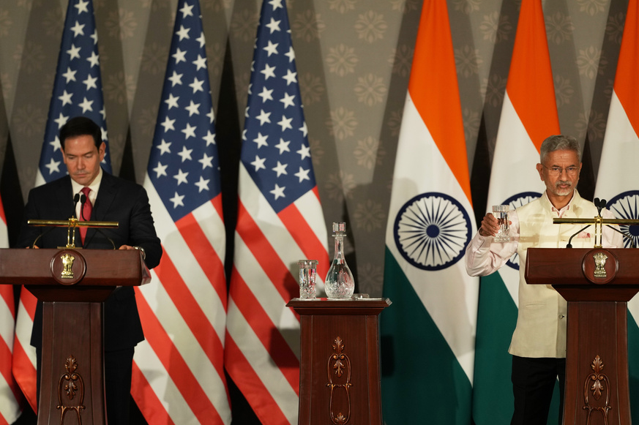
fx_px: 6244
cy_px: 236
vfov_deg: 3.9
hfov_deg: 5.9
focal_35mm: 352
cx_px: 328
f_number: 2.8
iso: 1000
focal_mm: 300
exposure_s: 1/400
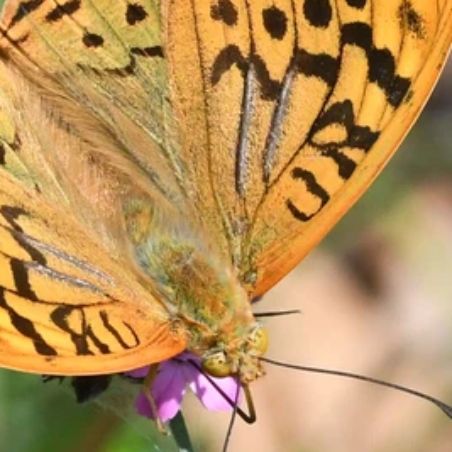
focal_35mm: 427
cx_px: 127
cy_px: 159
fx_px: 6308
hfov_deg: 4.1
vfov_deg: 4.1
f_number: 10
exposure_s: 1/2000
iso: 1600
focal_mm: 105
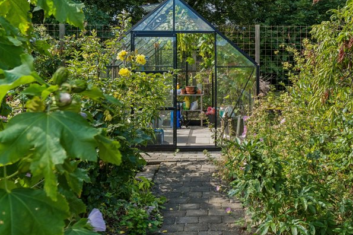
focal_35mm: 39
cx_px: 233
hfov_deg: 48.5
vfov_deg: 33.6
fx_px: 385
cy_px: 81
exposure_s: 1/160
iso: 250
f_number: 8
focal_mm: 19.5
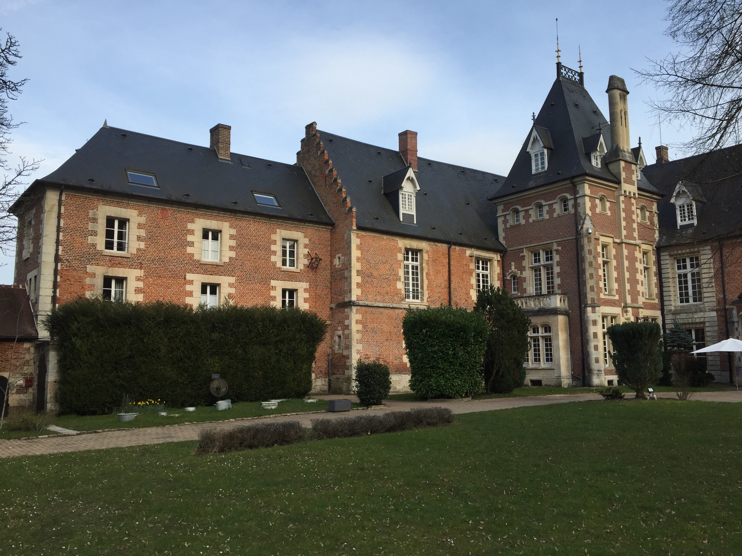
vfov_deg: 48.2
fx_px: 622
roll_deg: +0.6
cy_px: 278
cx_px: 371
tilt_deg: +7.9
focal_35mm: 29
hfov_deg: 61.7
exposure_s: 1/989
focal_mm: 4.15
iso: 32
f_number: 2.2
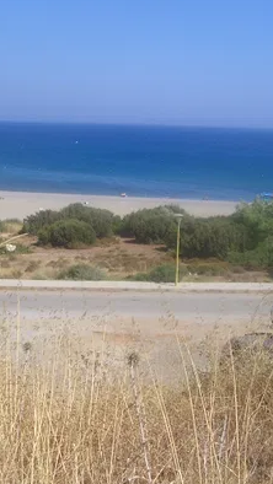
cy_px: 214
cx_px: 101
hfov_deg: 20.7
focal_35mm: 58
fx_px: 745
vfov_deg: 36.0
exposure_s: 1/640
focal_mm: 5.8
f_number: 4.3
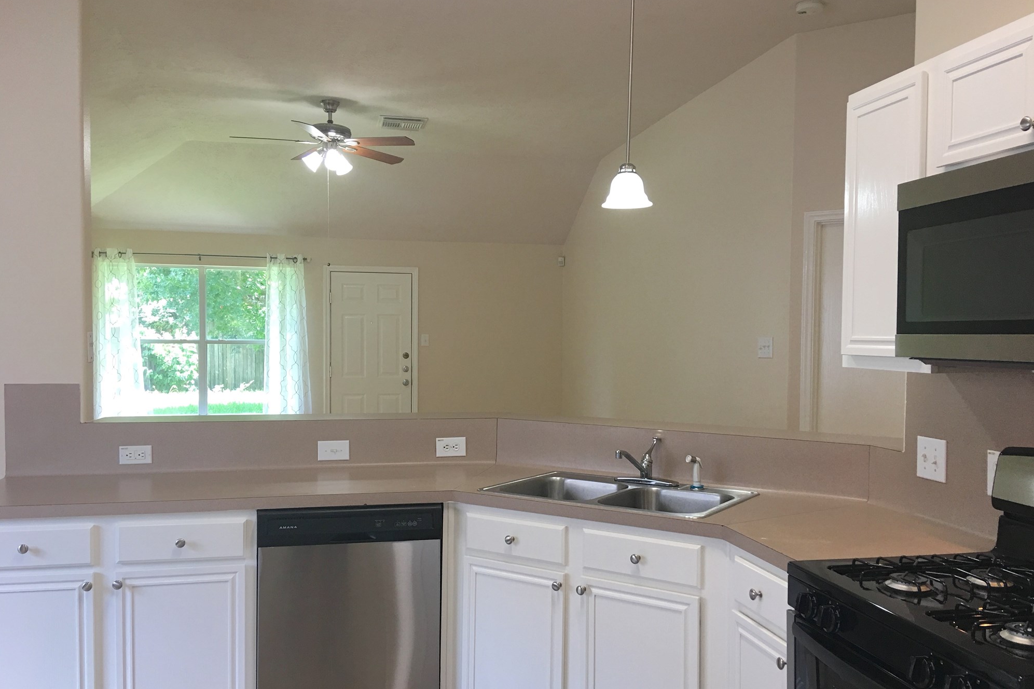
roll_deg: -0.8
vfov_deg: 42.3
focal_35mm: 31
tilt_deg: -1.9
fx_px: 890
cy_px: 374
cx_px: 528
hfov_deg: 60.3
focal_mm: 4.15
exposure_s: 1/30
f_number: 2.2
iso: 32
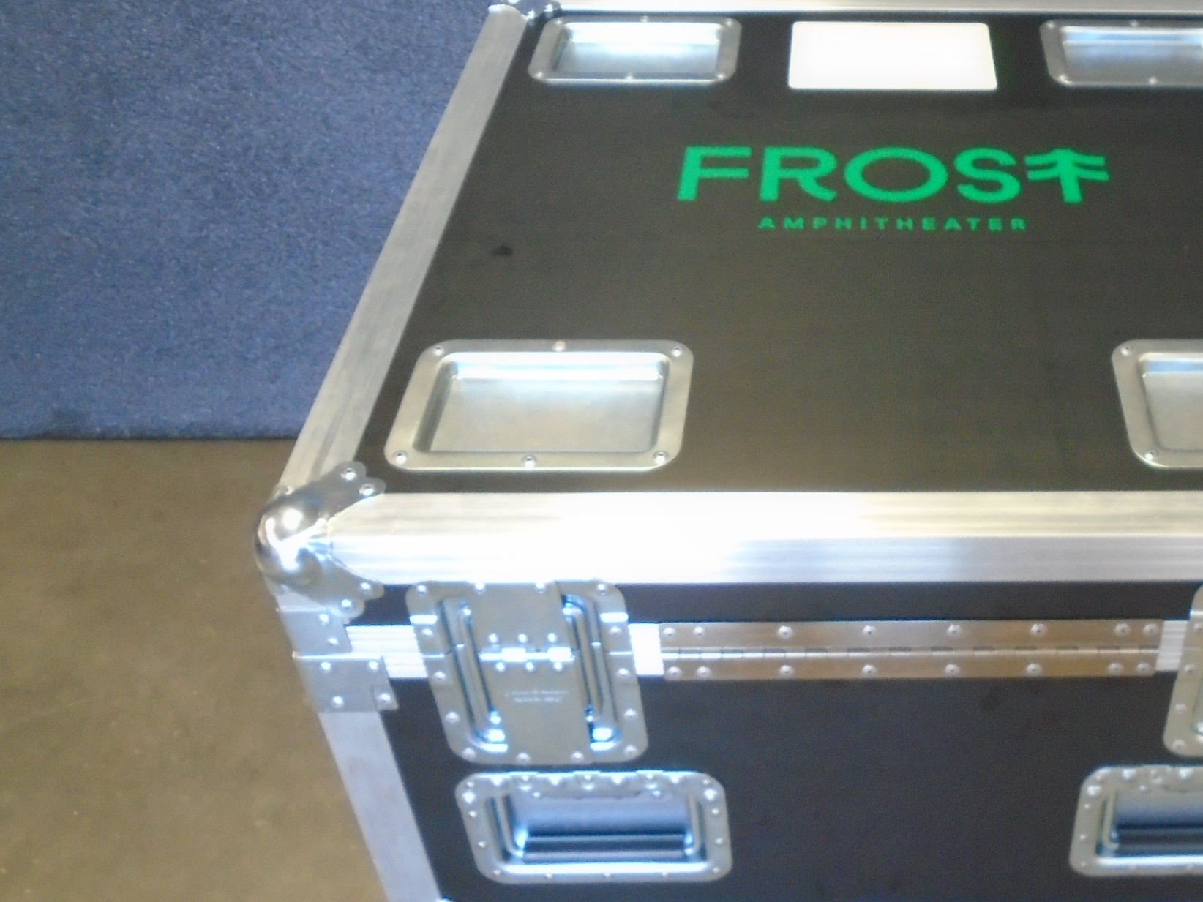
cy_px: 428
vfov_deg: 35.1
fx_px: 1425
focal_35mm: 41
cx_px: 913
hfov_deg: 44.2
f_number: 3.2
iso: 400
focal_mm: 4.6
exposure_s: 1/30
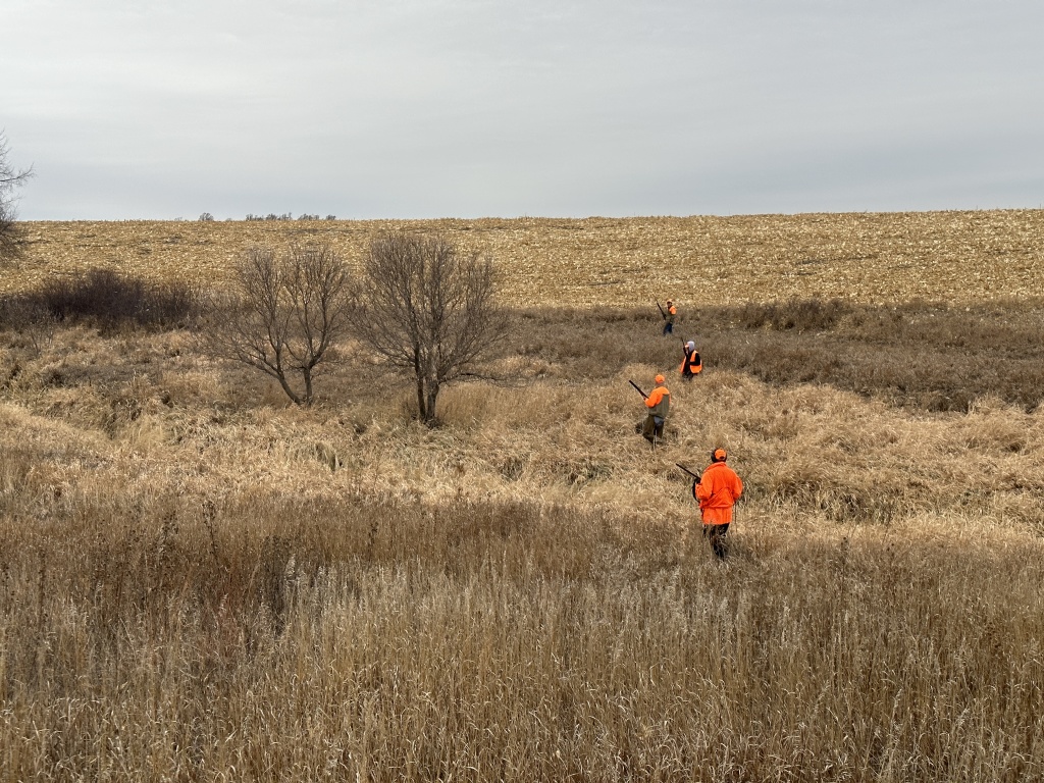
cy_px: 392
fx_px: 1448
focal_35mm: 48
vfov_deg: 30.3
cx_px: 522
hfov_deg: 39.7
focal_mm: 6.86
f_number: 1.78
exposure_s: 1/651
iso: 64
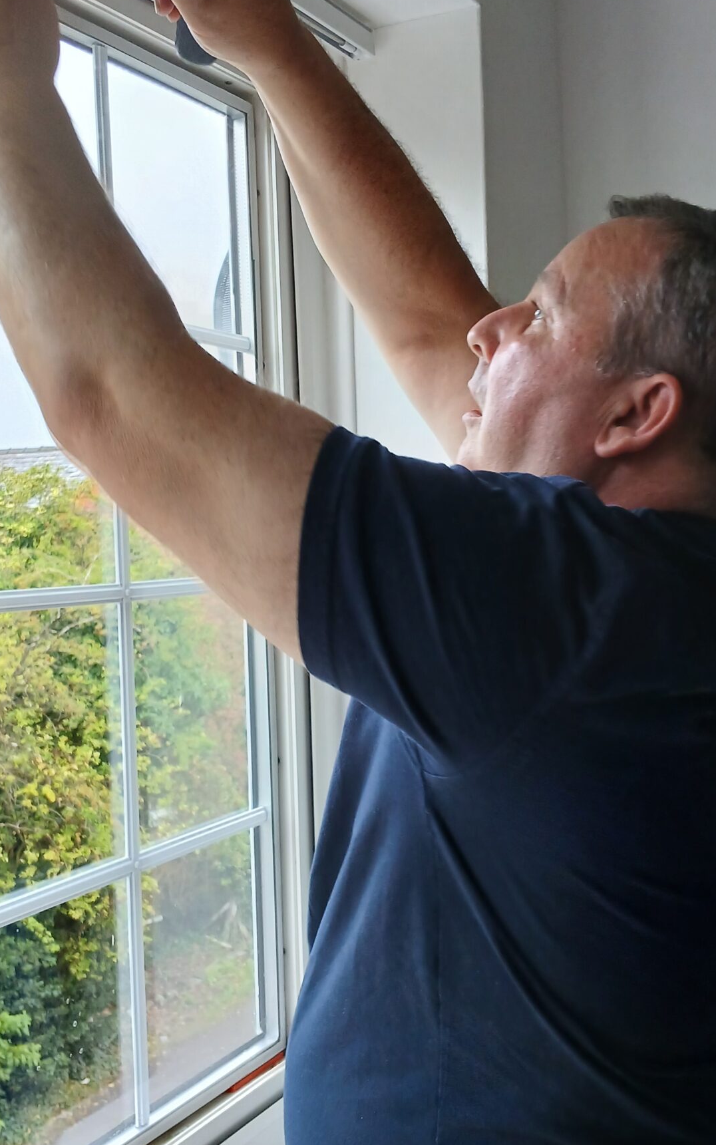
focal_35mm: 41
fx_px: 1280
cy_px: 576
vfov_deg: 48.2
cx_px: 337
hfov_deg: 31.2
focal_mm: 3.98
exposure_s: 1/50
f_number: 1.8
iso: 200
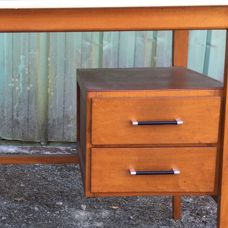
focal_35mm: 66
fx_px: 492
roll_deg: -1.7
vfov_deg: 26.0
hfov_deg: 25.6
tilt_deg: -13.2
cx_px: 45
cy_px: 144
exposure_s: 1/50
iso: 32
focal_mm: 4.15
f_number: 2.2
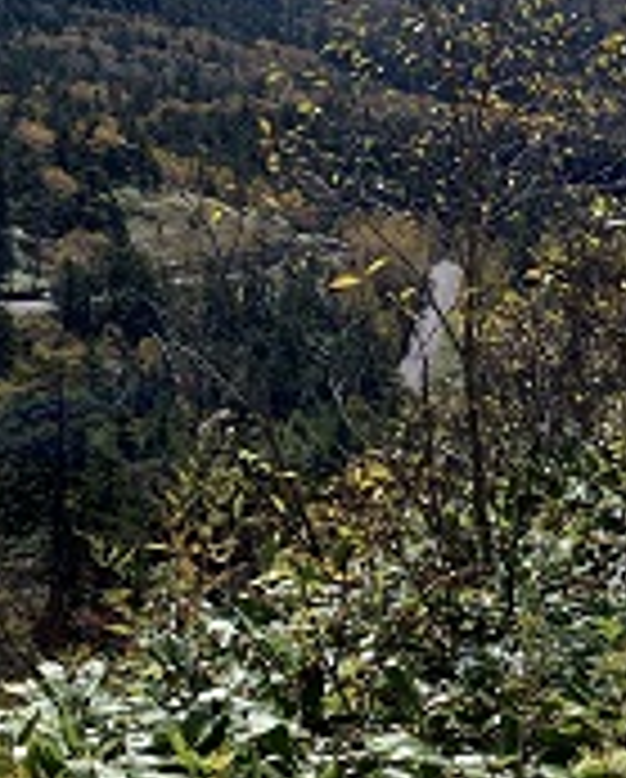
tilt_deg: -9.1
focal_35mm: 79
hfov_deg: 17.2
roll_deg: -1.6
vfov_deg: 23.5
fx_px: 1825
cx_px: 986
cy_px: 97
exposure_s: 1/2994
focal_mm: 4.25
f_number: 1.8
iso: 25
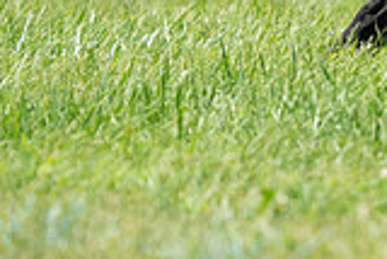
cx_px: 522
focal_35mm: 1226
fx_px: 13191
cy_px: -105
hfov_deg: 1.7
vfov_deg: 1.1
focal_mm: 338
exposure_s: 1/4000
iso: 1600
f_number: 6.3
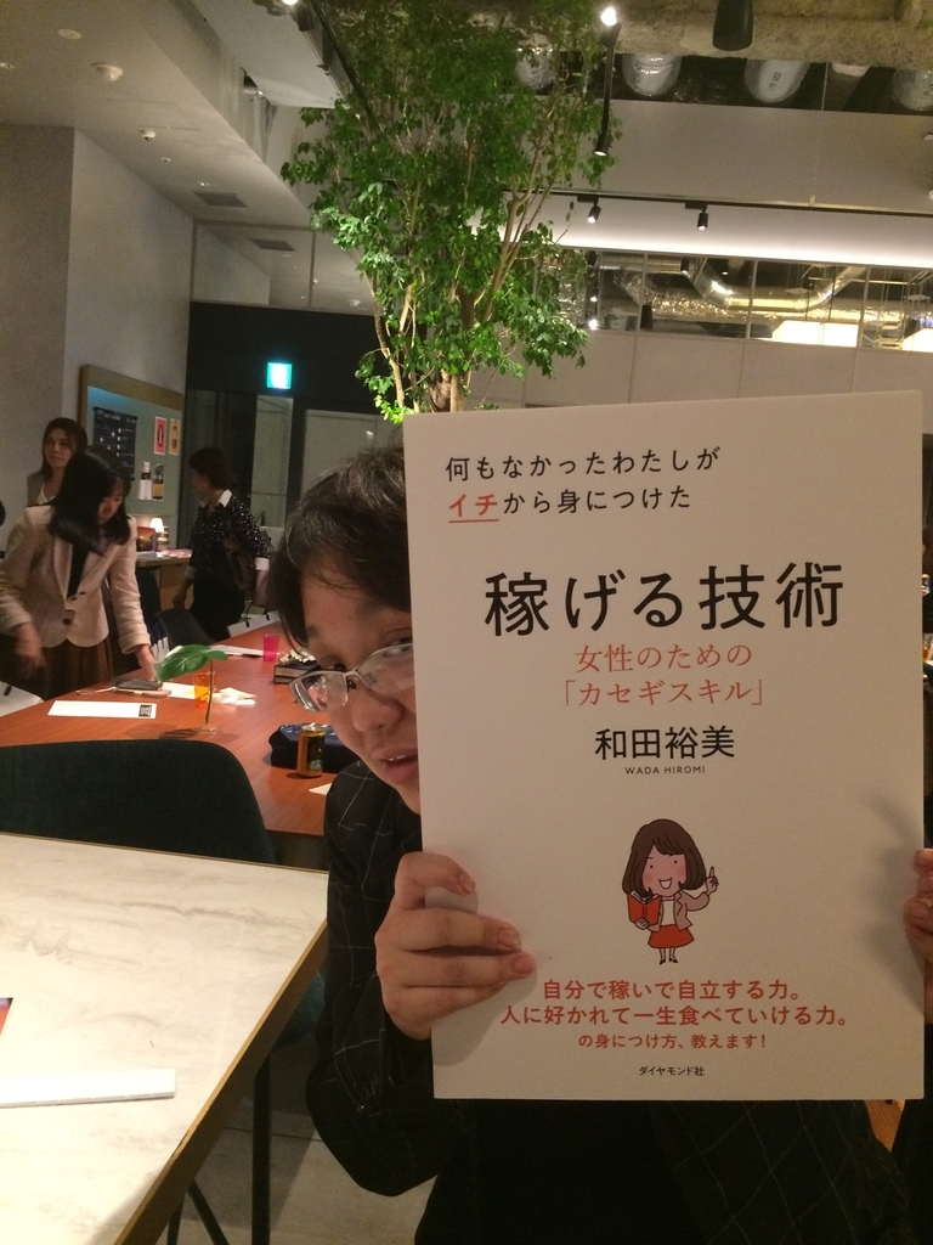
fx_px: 1042
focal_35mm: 29
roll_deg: -3.2
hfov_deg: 48.2
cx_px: 466
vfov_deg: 61.7
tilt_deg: -6.8
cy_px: 622
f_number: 2.2
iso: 250
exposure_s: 1/30
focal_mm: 4.15
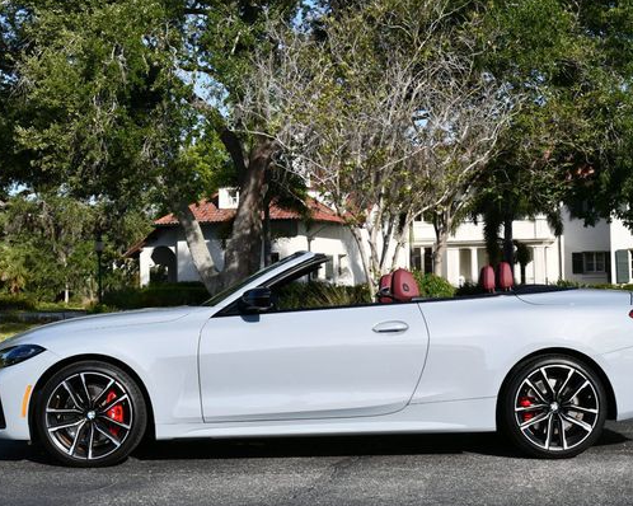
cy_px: 239
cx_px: 330
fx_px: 1086
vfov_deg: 26.2
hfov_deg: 32.5
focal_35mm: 58
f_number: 8
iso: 125
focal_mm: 24
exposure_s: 1/250
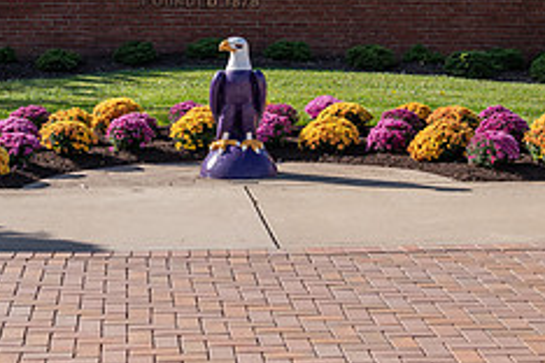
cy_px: 34
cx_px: 198
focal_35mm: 99
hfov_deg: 20.6
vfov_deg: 13.7
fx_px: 1499
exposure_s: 1/640
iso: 250
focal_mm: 40
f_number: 5.6
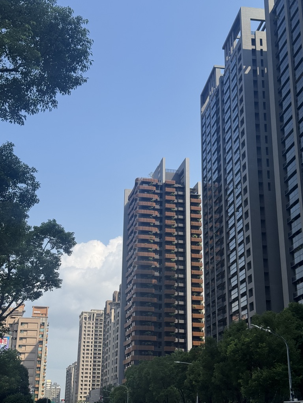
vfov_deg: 39.7
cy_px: 202
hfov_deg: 30.3
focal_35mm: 48
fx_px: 560
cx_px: 152
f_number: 1.78
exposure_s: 1/4310
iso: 64
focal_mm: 6.76
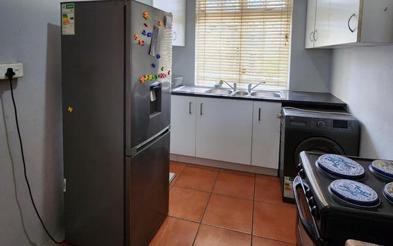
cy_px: 73
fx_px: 204
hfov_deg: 88.0
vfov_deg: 60.1
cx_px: 200
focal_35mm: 19
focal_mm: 2.2
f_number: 2.2
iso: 200
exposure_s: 1/50
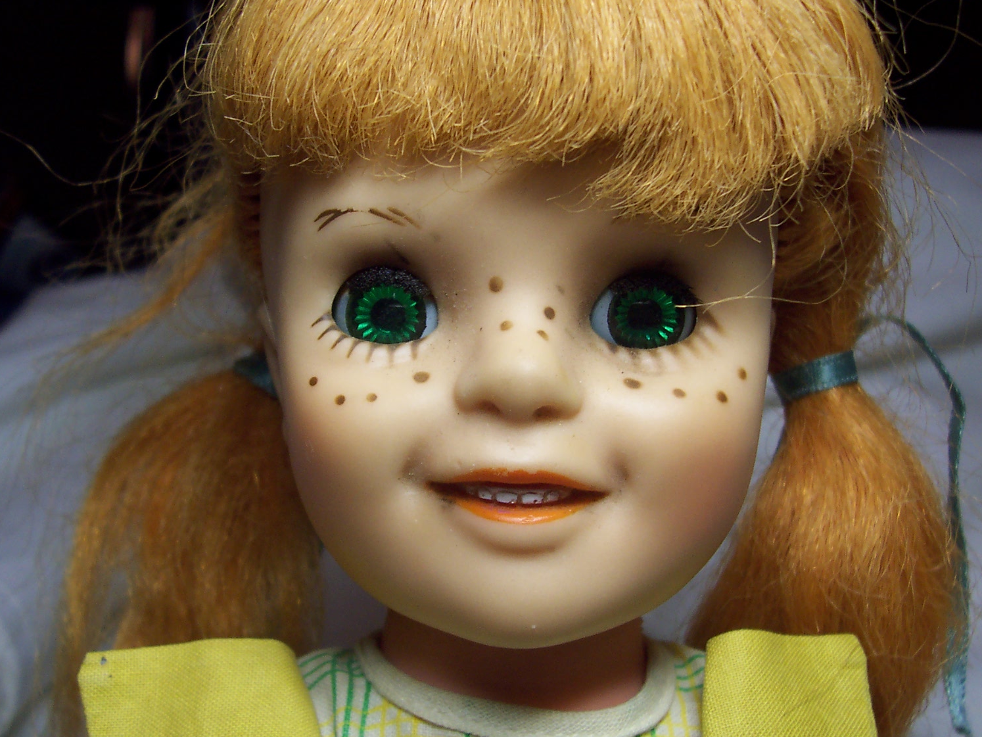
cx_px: 504
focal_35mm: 41
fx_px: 1163
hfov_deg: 45.8
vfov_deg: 35.1
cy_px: 350
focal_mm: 5.6
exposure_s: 1/60
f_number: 2.8
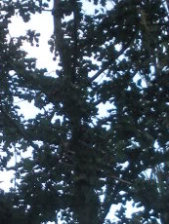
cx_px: -7
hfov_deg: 9.2
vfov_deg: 12.2
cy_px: 203
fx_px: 1040
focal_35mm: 160
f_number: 3.5
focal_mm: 6.3
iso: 129
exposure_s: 1/89
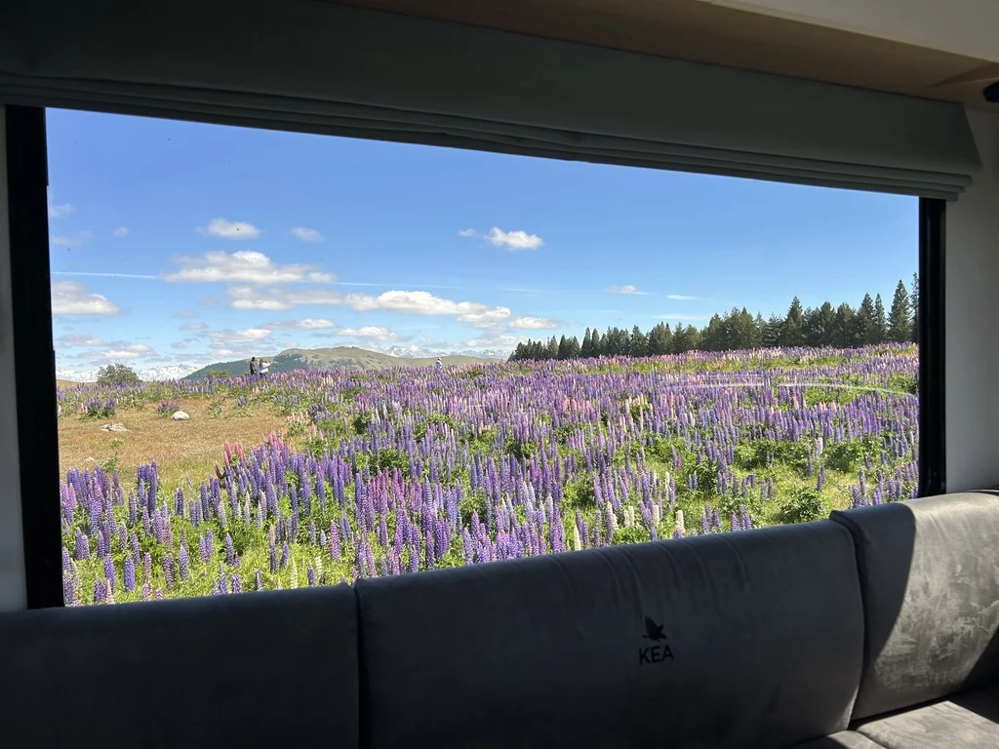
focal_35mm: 26
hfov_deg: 67.3
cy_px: 374
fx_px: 750
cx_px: 500
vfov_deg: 53.1
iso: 50
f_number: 1.5
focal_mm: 5.7
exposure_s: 1/769
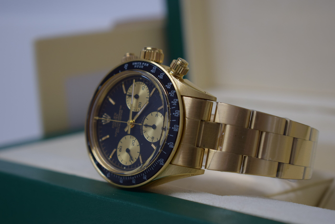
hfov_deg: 24.6
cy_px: 112
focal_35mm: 82
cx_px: 168
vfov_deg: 16.6
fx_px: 768
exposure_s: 1/50
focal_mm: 55
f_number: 5.6
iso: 400
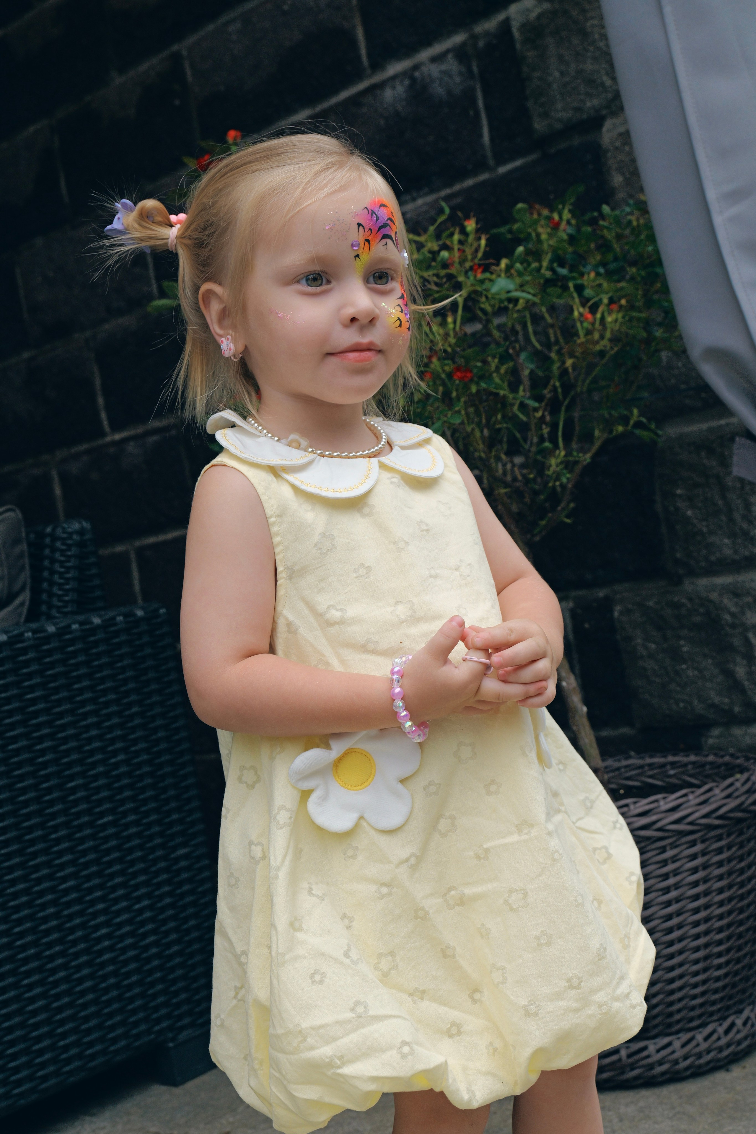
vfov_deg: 40.3
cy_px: 567
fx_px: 1543
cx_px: 378
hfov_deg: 27.5
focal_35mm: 49
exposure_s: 1/250
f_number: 9
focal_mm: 49
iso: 800
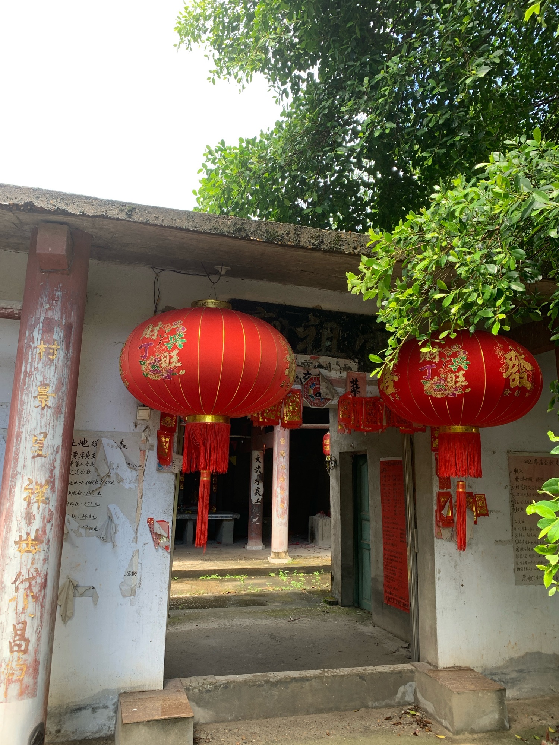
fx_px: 560
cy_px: 372
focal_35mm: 26
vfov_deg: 67.3
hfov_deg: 53.1
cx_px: 280
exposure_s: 1/122
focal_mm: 4.25
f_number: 1.8
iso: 25
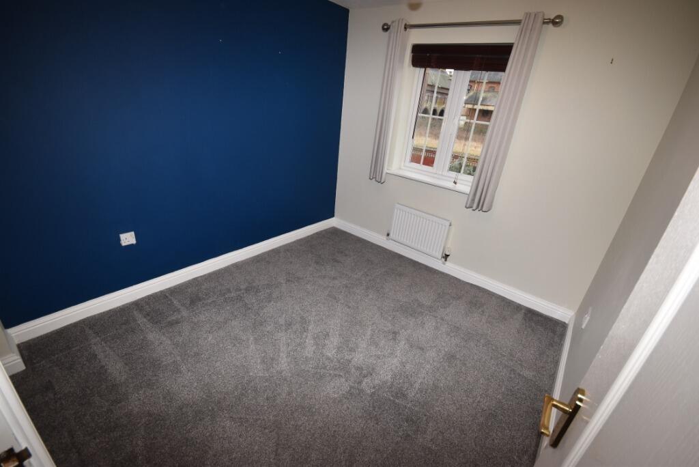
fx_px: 291
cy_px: 234
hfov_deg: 100.4
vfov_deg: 77.4
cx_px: 350
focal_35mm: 15
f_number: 6.3
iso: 640
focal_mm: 10
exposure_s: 1/60
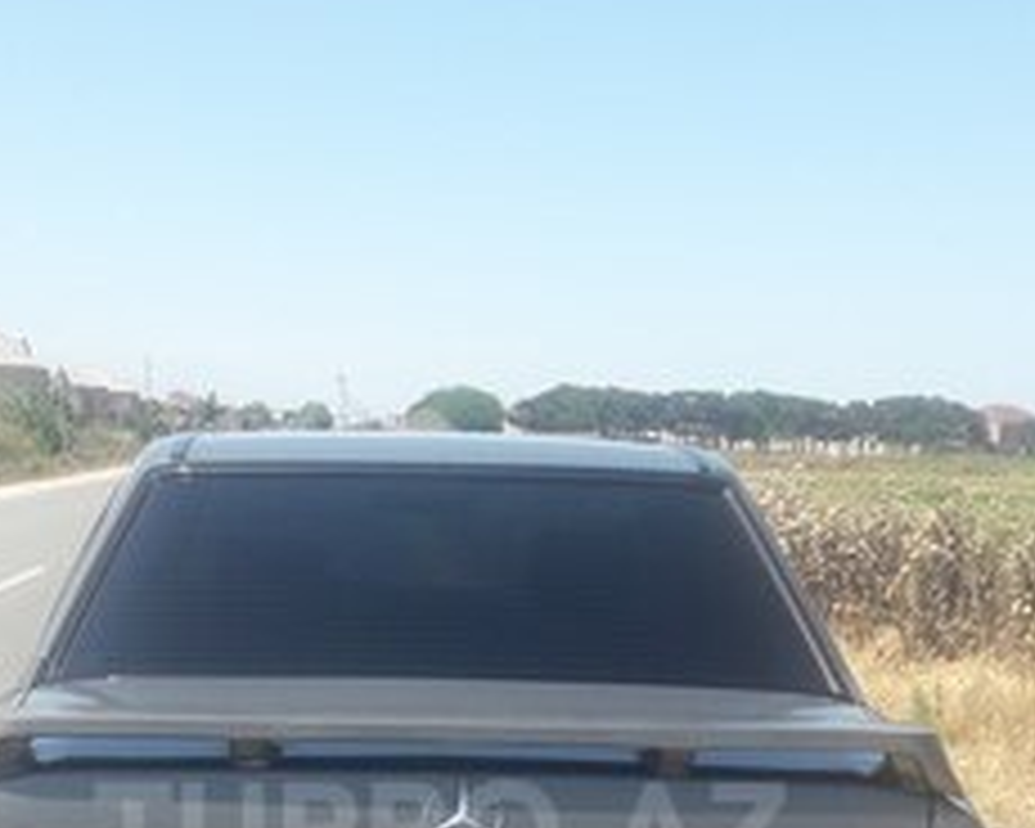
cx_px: 441
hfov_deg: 31.9
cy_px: 832
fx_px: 1807
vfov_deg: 24.6
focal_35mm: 59
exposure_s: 1/999
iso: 40
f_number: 1.9
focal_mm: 3.7
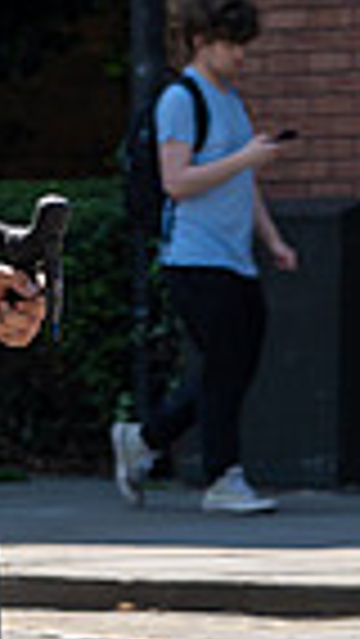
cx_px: -12
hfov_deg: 2.9
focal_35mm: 413
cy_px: -68
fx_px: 7000
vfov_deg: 5.2
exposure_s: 1/800
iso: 160
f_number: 5
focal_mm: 68
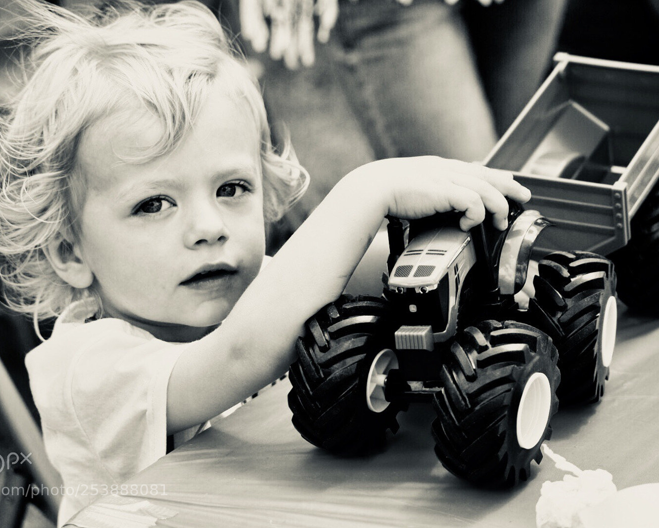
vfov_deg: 14.7
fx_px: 2048
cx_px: 305
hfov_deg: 18.3
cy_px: 264
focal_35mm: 105
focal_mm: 62
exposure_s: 1/2000
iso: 400
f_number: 4.5
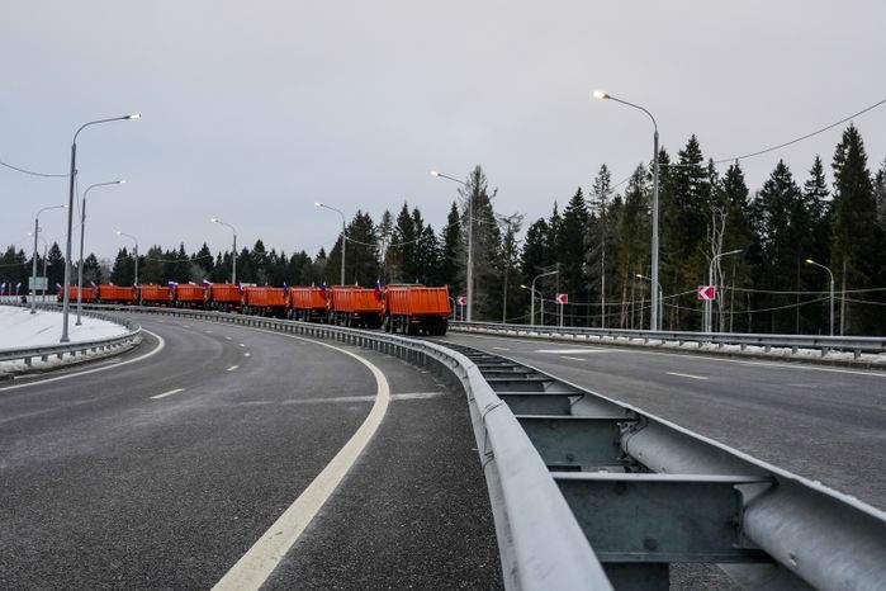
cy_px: 296
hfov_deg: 45.4
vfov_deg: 31.2
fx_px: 1058
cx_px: 443
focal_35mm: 43
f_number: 4.5
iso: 1000
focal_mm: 29
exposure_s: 1/800
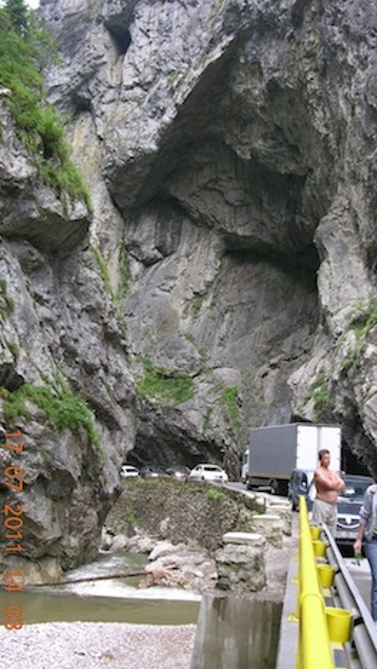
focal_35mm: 39
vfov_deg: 51.6
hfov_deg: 30.4
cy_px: 330
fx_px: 693
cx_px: 217
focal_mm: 8.9
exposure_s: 1/54.1
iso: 50
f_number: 3.2
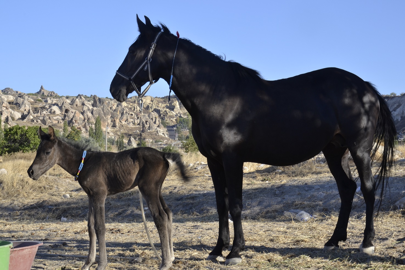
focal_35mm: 87
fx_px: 979
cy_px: 135
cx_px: 202
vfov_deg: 15.7
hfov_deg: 23.4
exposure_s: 1/30
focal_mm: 58
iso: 100
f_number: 16
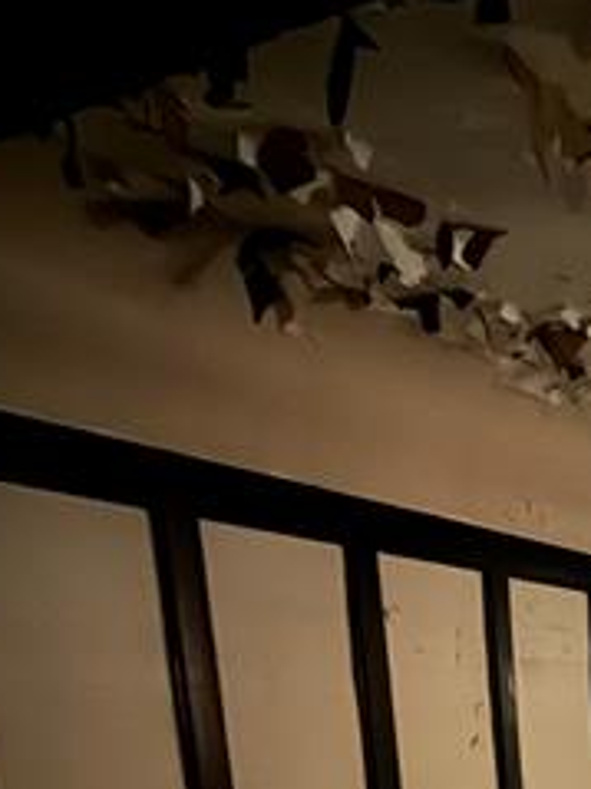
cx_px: 905
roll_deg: -0.1
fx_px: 1025
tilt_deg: -9.1
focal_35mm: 45
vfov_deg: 34.7
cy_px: 918
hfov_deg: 24.4
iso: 1000
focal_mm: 2.22
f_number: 2.2
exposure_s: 1/8
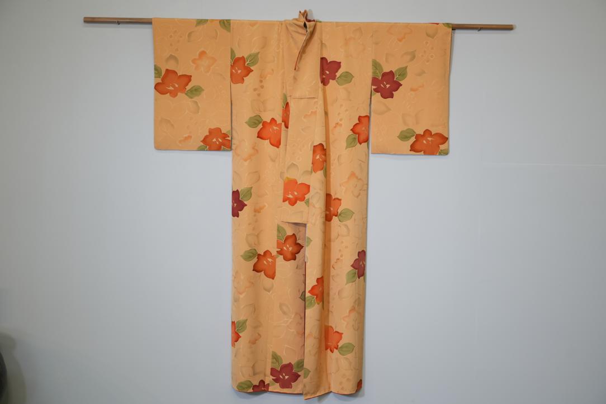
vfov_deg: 25.1
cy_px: 202
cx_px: 303
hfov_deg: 36.9
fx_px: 909
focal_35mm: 54
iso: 320
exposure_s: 1/60
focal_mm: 54
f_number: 4
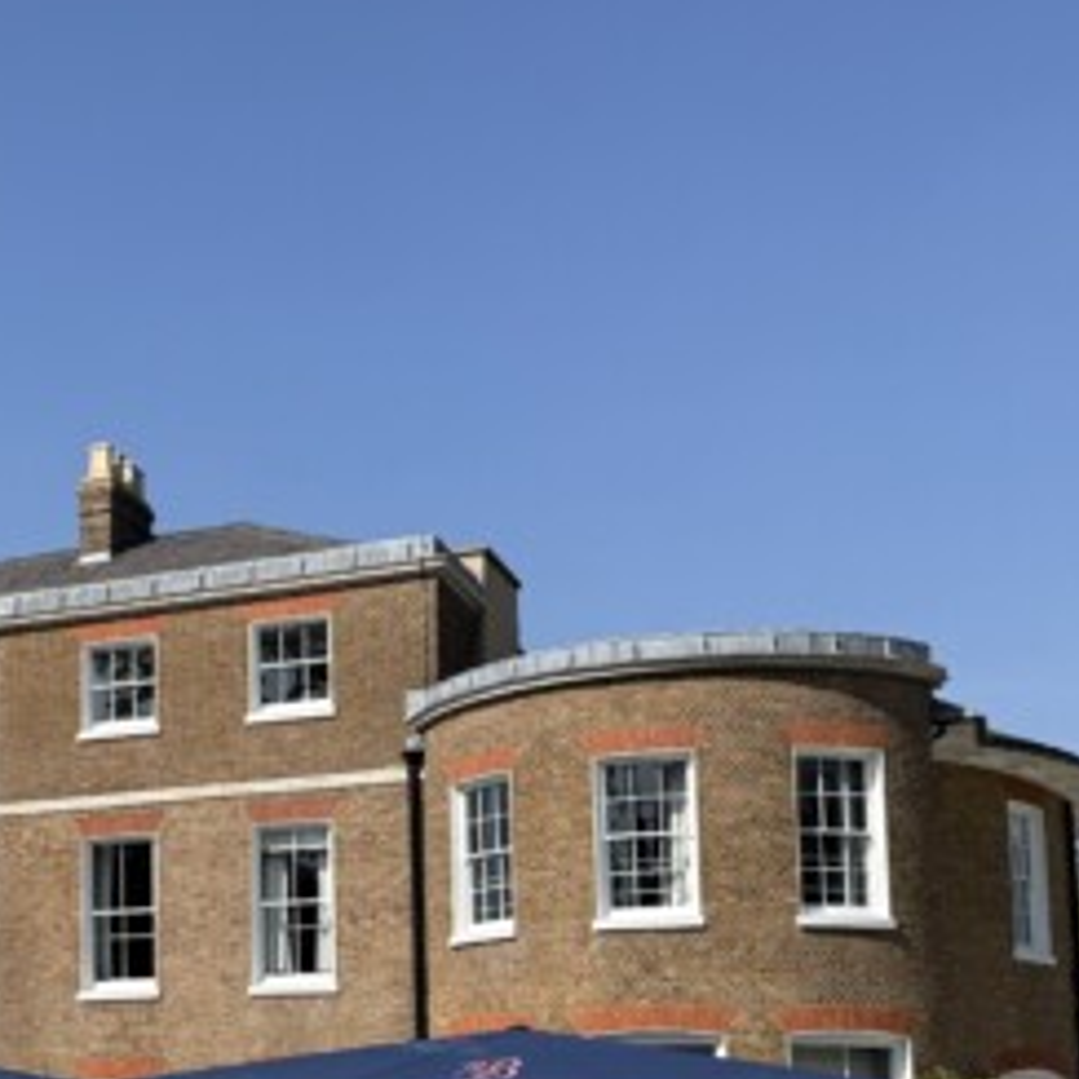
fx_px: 2045
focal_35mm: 58
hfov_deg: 27.1
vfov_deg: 28.6
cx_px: -113
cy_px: 924
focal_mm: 6.76
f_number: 1.78
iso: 80
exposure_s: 1/4673
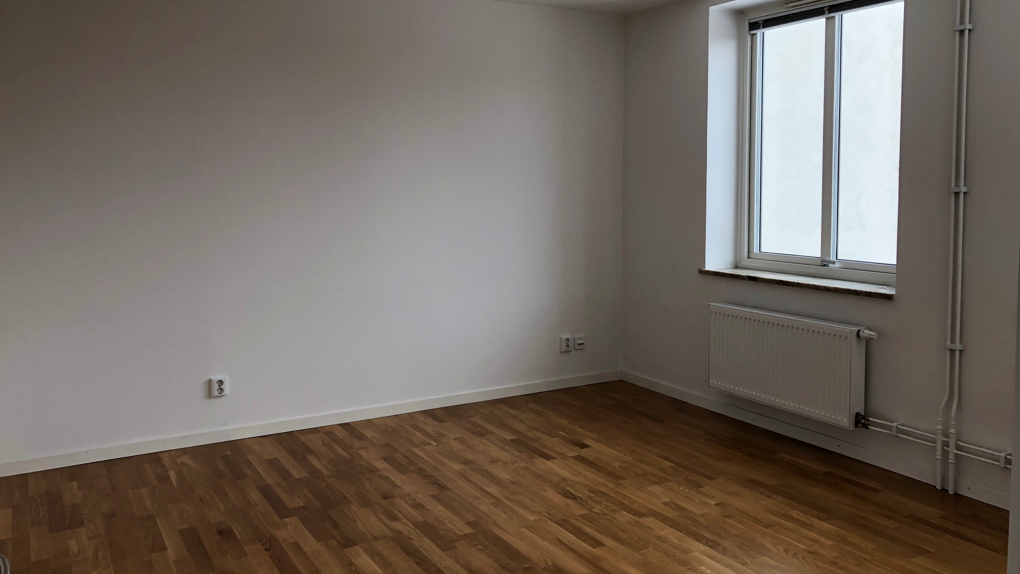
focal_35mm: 31
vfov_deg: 37.7
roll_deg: +0.2
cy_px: 236
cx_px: 507
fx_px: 838
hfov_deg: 62.6
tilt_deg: -3.9
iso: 20
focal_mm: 4
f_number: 1.8
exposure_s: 1/100
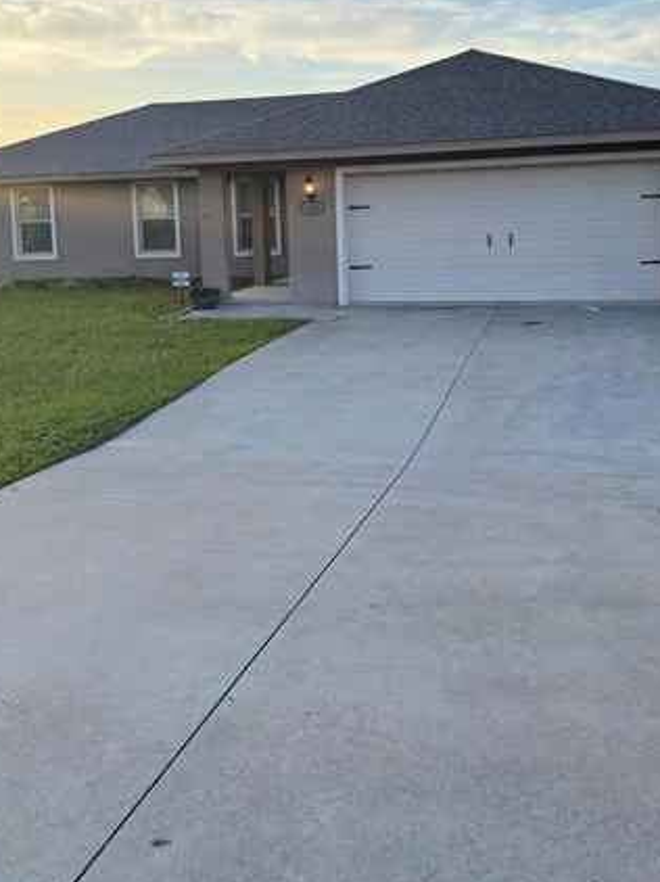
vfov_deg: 49.3
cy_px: 297
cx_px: 305
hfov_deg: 38.6
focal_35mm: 37
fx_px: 942
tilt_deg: -5.8
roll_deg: +1.2
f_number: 1.6
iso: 50
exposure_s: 1/1115
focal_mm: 5.96
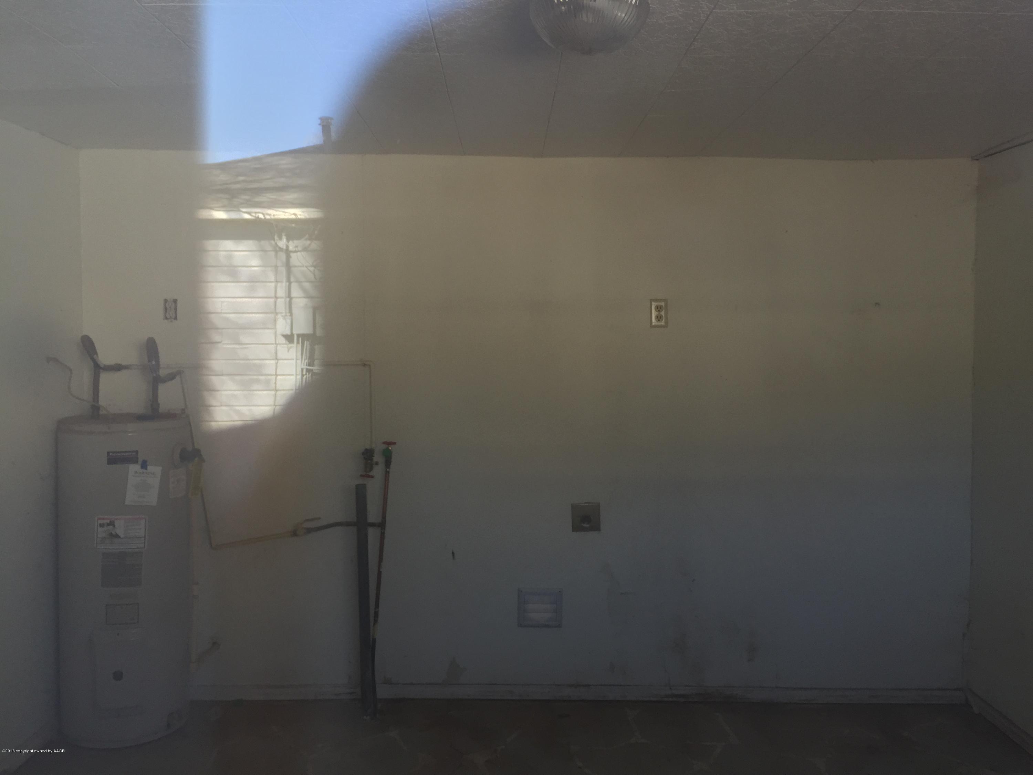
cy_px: 388
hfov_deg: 61.7
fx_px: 865
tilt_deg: -2.5
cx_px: 516
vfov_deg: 48.2
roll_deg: +0.5
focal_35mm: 29
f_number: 2.2
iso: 40
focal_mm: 4.15
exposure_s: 1/30
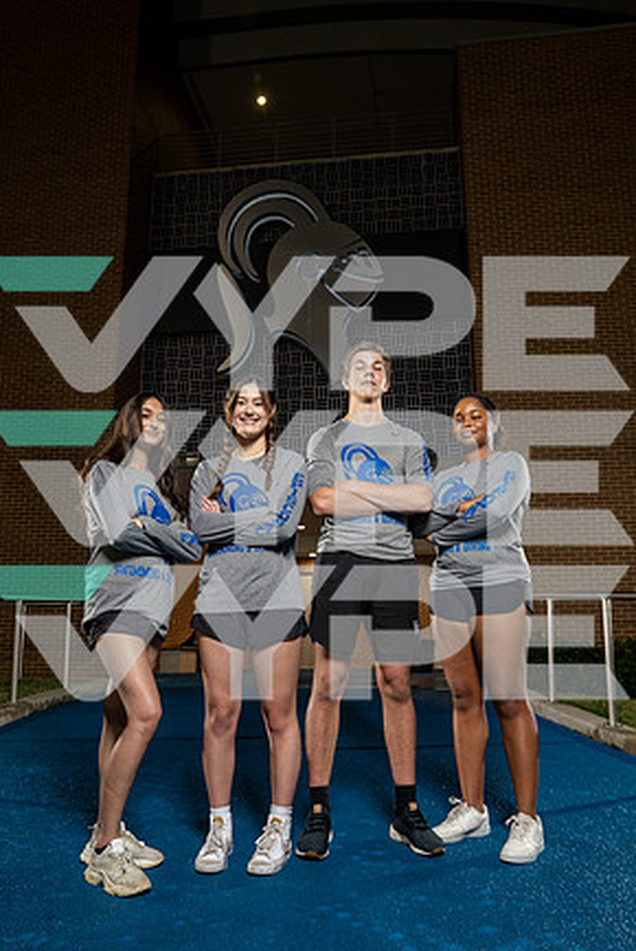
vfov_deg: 63.6
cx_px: 309
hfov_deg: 45.0
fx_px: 767
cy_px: 480
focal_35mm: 29
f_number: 5
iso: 800
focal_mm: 28
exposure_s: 1/125
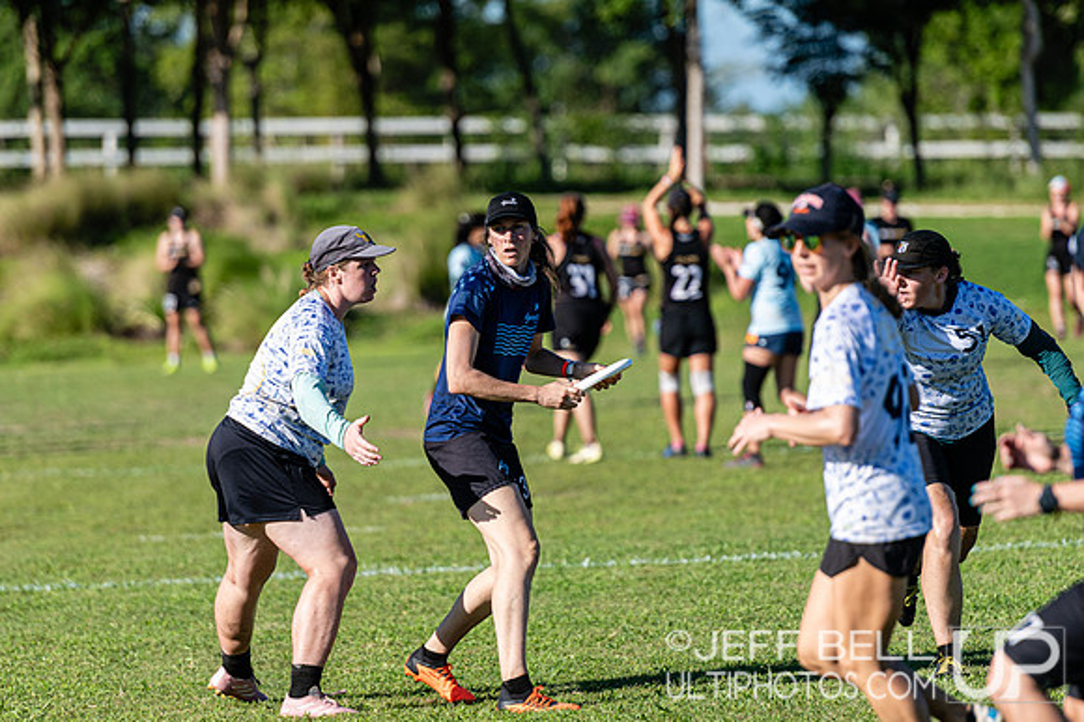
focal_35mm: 300
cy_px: 361
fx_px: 9028
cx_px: 542
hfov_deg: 6.9
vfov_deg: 4.6
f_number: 3.2
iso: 100
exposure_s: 1/1250
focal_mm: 200
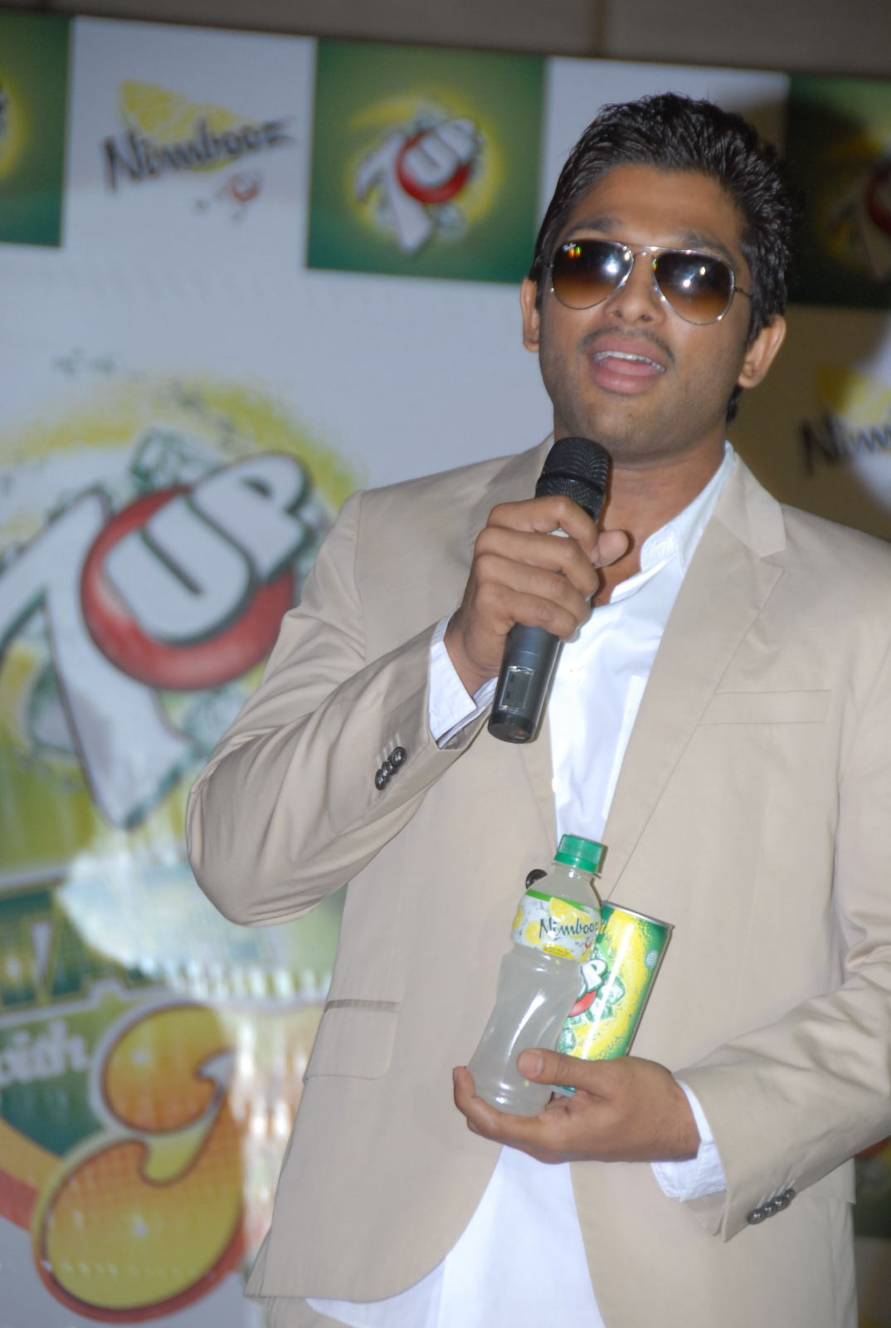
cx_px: 446
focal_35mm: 202
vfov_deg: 10.1
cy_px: 664
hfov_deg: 6.8
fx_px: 7482
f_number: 5.6
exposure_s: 1/125
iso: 400
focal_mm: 135
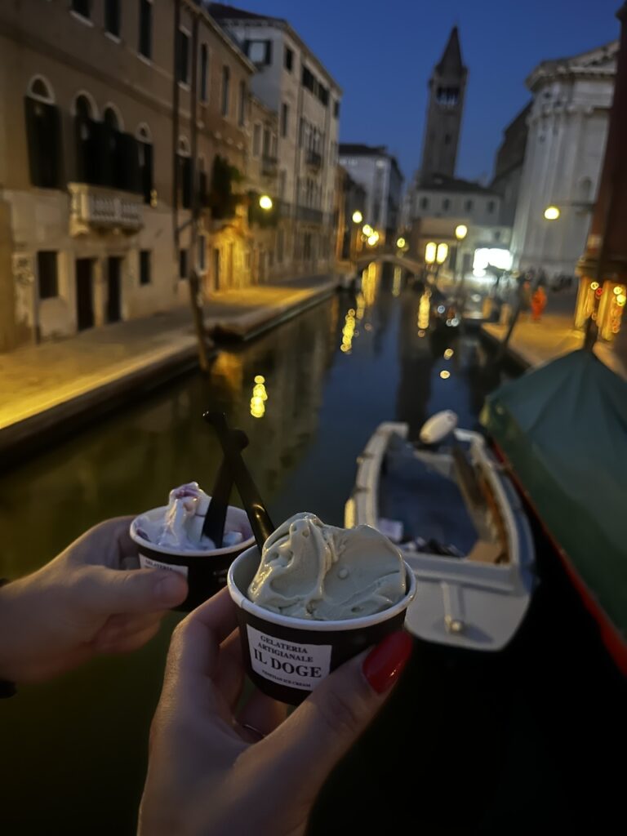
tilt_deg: -15.7
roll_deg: -3.0
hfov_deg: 53.1
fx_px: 628
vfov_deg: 67.3
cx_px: 314
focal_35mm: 26
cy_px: 418
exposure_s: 1/9
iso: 1000
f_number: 1.6
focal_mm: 5.1
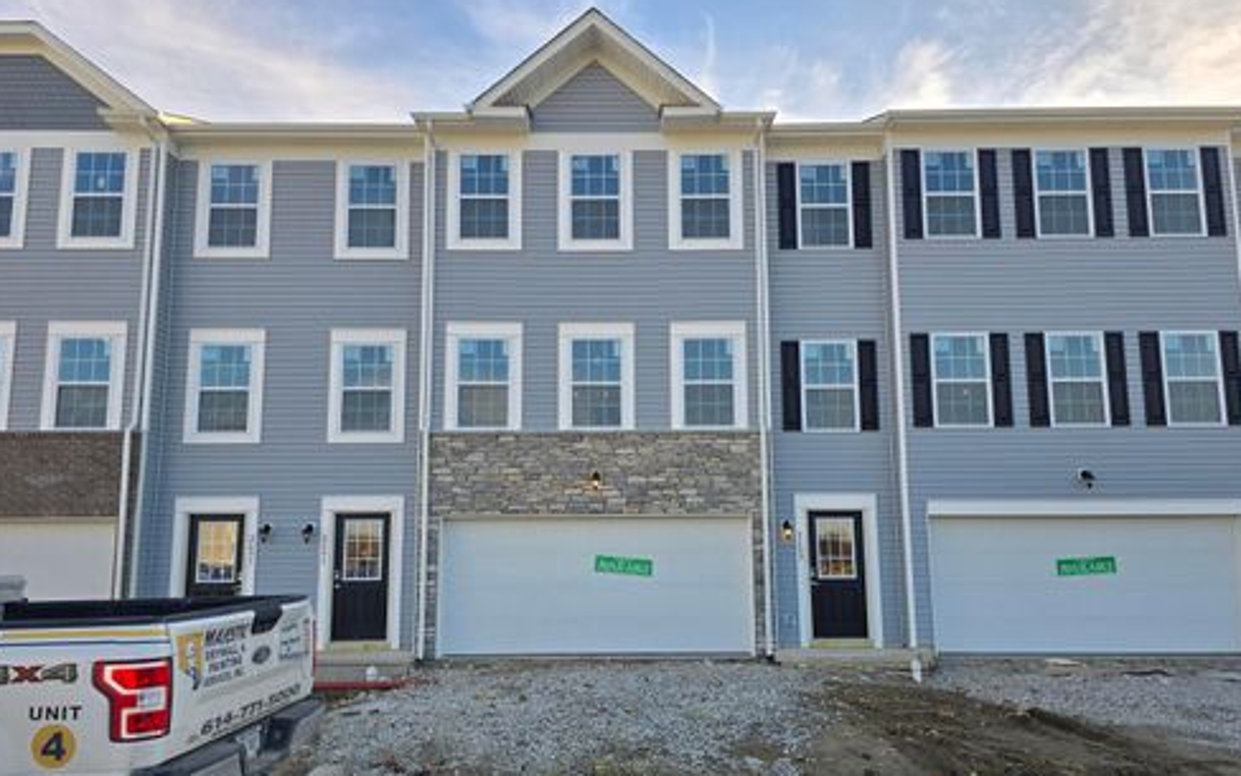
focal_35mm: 25
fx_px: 846
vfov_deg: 49.0
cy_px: 462
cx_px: 623
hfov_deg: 72.5
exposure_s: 1/382
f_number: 1.7
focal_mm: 6.3
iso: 12
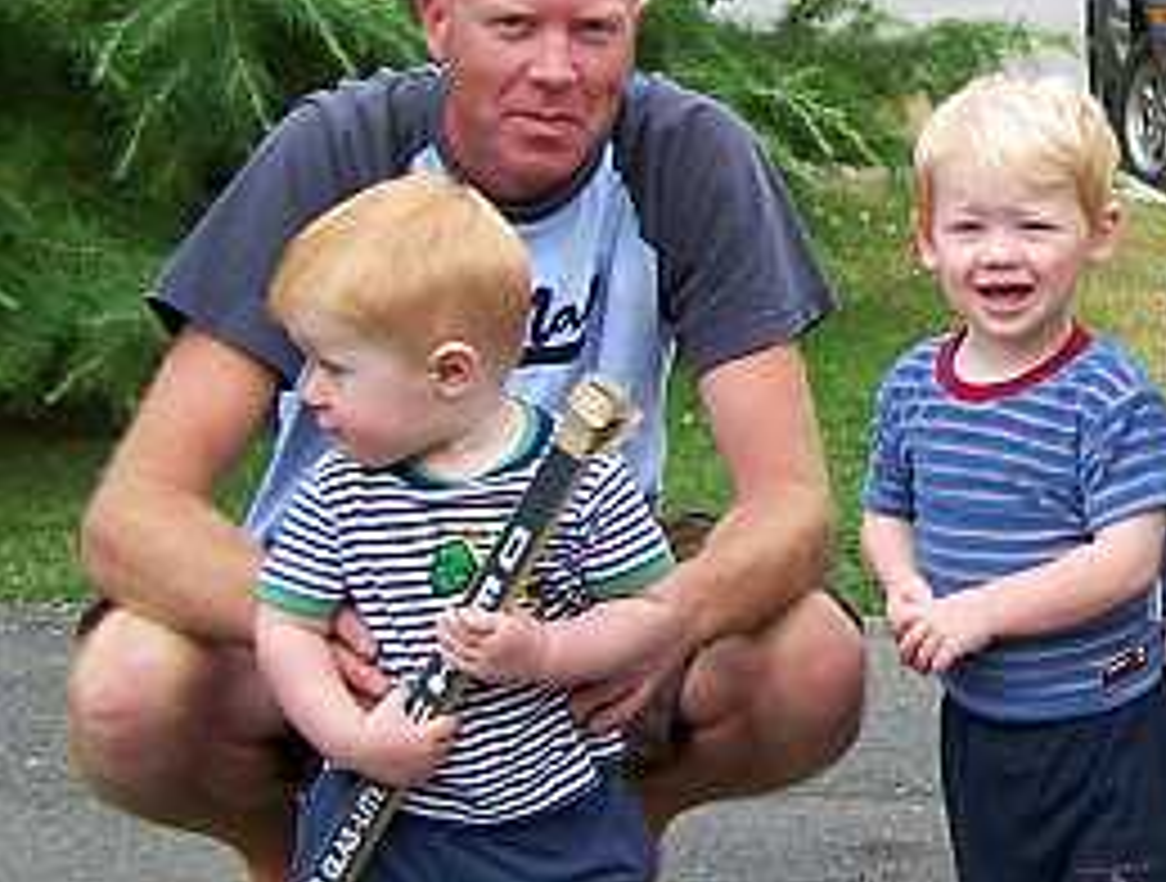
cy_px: 326
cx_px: 1346
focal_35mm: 88
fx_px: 2974
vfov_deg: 16.9
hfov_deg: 20.9
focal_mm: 6.3
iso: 100
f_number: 2.8
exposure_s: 1/320
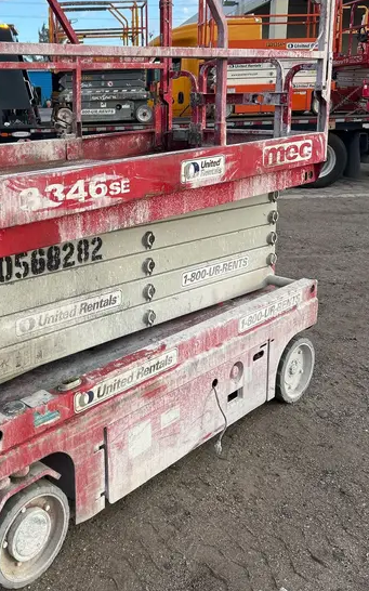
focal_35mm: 37
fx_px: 596
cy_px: 231
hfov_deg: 33.5
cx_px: 79
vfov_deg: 52.3
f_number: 1.5
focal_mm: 5.7
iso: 50
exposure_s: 1/1511
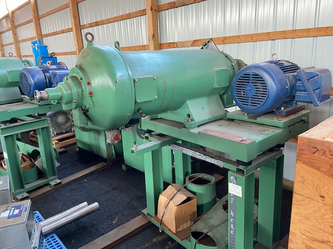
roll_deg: +2.4
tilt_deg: -14.8
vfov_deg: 53.1
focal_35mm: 26
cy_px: 124
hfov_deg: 67.3
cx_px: 166
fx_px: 250
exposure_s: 1/60
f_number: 1.8
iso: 200
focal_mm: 4.25
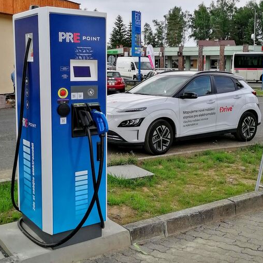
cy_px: 112
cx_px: 130
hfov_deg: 36.1
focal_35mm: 47
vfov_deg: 36.0
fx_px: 404
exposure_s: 1/1431
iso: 50
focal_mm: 5.3
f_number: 1.8
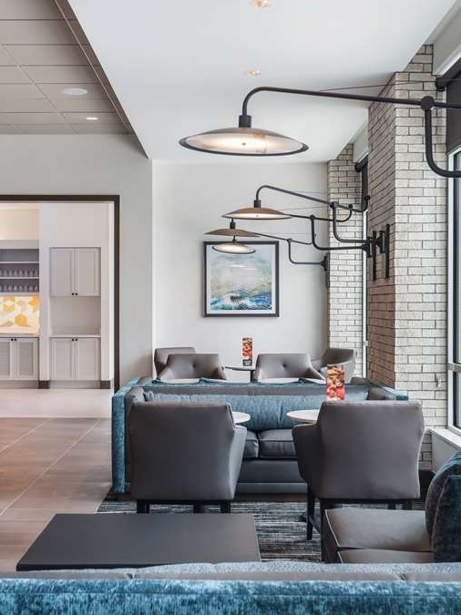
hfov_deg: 28.5
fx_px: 906
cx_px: 203
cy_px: 309
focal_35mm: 51
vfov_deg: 37.5
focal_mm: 35
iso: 250
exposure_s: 1/60
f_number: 8
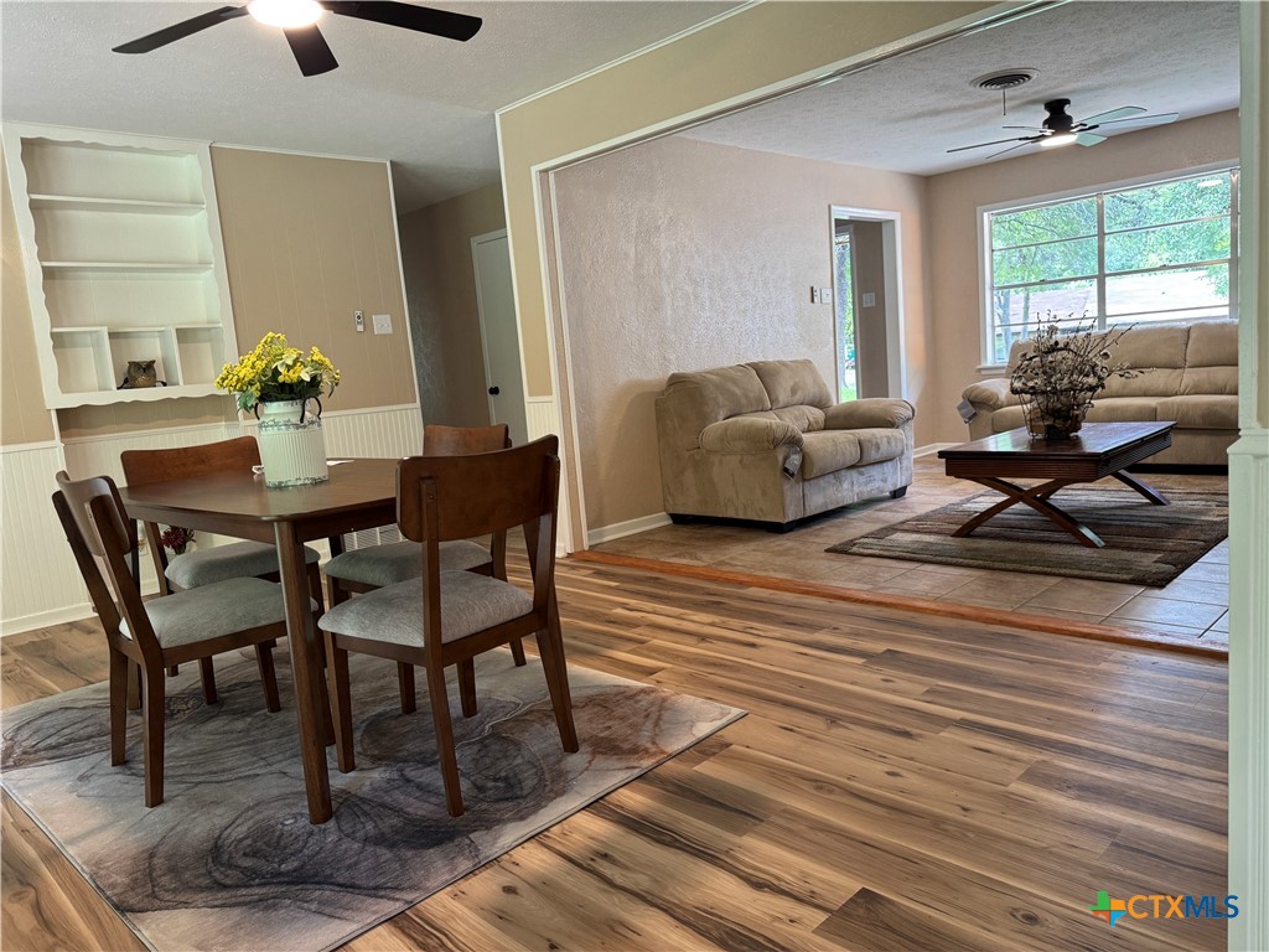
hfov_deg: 71.6
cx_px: 634
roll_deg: +4.8
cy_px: 476
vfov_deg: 56.8
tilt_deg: -8.5
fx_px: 880
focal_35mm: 24
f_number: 1.78
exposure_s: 1/60
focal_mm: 6.76
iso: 250
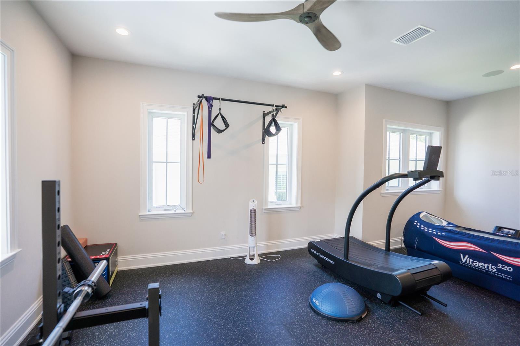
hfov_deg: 96.7
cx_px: 260
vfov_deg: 73.7
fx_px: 231
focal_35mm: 16
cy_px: 173
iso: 800
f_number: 4
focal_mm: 16
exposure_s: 1/160
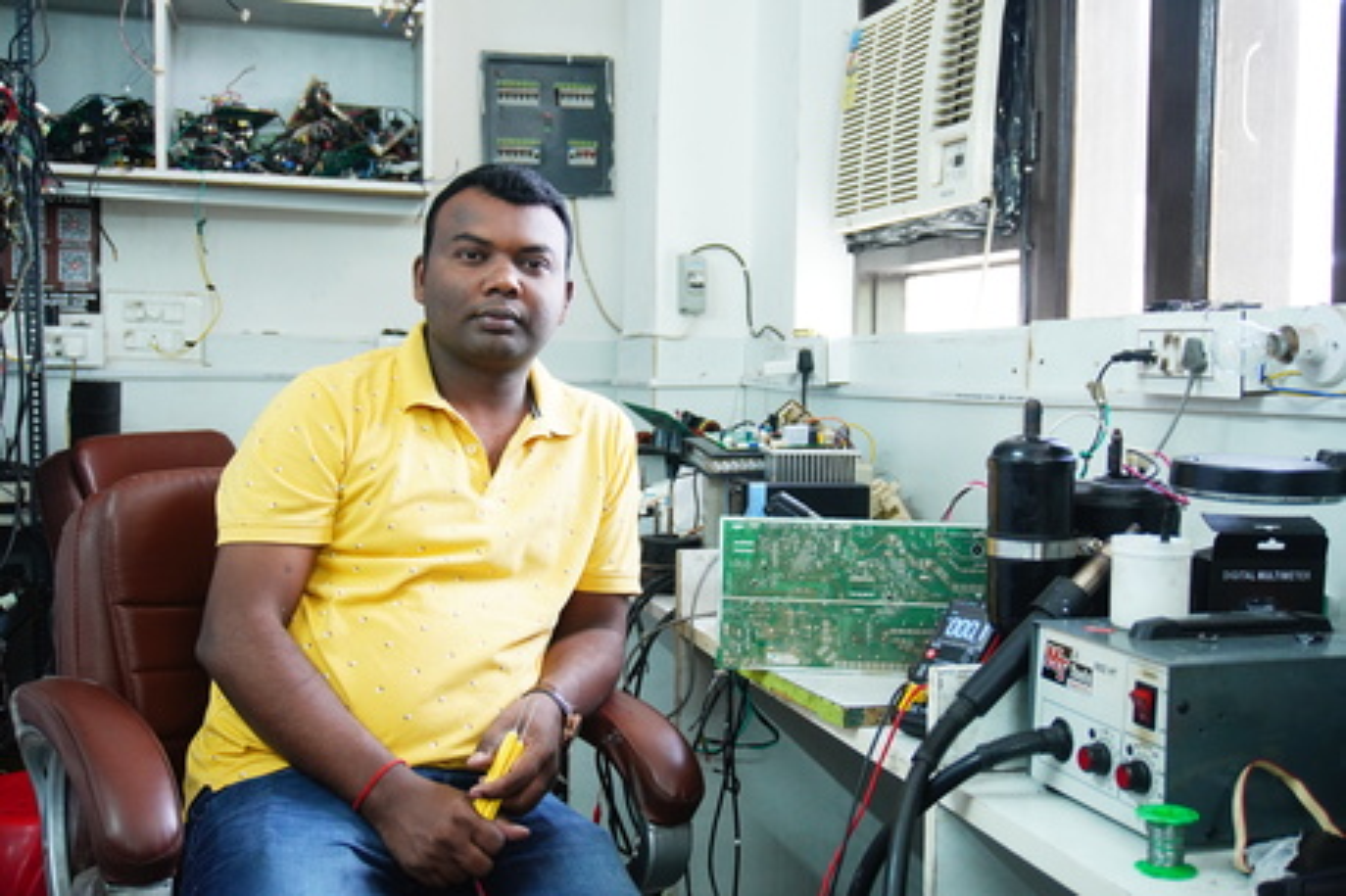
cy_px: 448
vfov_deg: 34.2
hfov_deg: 49.6
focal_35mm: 39
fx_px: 1458
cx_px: 673
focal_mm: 26
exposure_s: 1/60
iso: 1250
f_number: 4.5
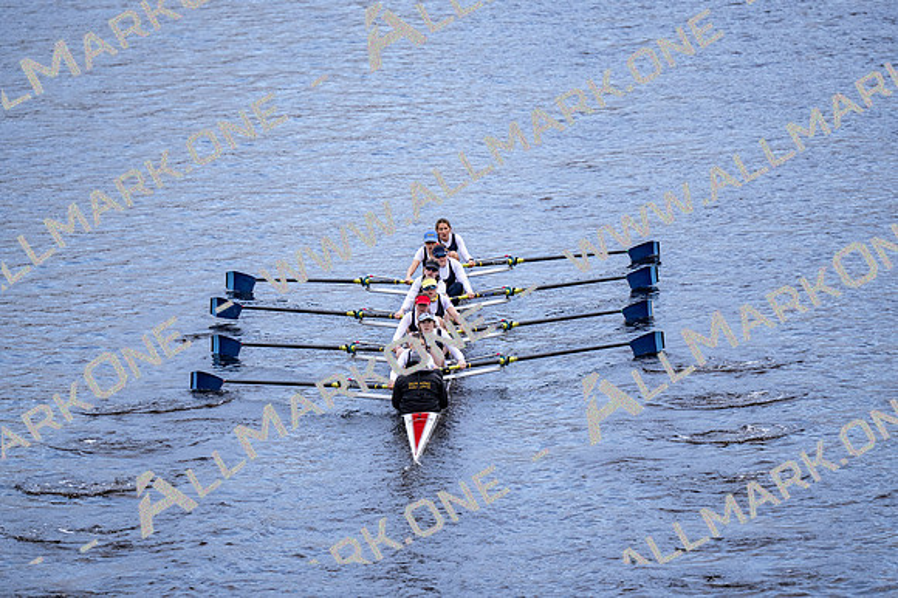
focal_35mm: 300
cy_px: 299
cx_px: 449
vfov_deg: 4.6
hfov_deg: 6.9
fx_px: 7479
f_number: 2.8
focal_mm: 200
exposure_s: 1/2000
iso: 560
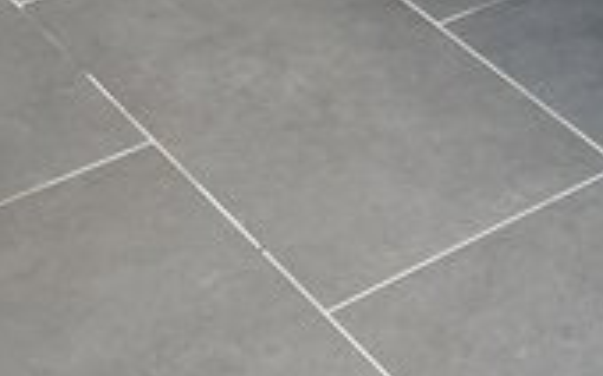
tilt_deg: -14.1
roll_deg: -2.9
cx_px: 837
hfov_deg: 16.2
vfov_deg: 9.3
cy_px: -635
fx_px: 1971
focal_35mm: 120
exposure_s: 1/100
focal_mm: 5.1
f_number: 1.6
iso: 80
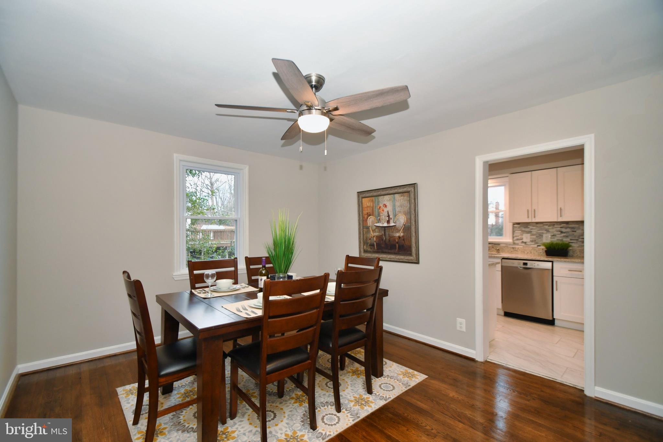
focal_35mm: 15
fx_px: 276
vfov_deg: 77.3
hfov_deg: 100.4
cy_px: 221
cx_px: 332
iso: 400
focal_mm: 10
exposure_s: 1/125
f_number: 3.5
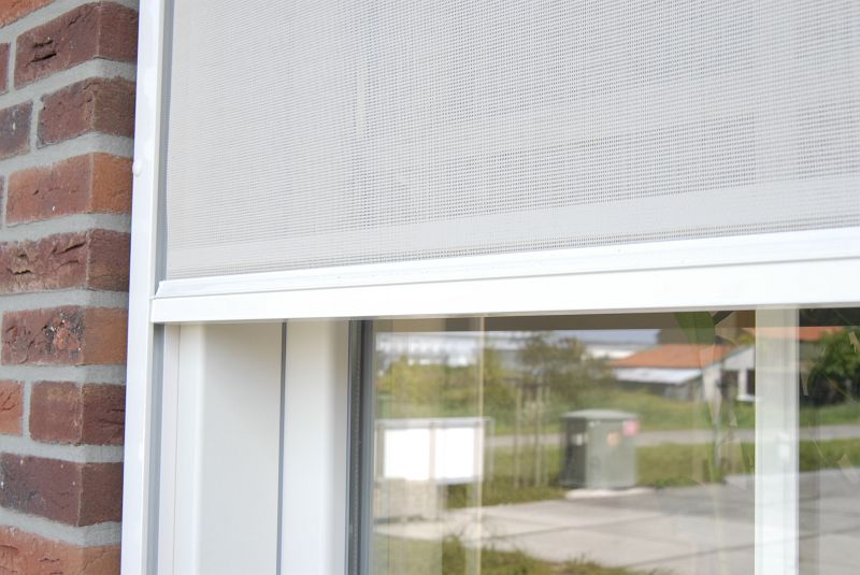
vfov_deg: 26.5
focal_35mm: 51
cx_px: 430
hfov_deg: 38.8
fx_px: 1219
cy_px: 288
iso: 400
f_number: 10
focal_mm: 34
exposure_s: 1/80
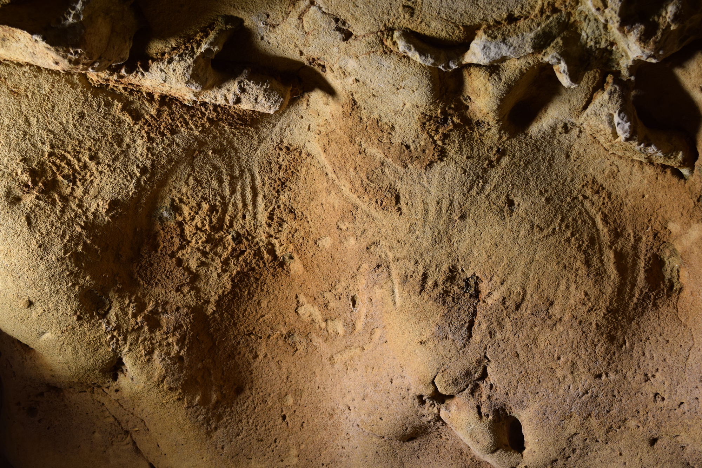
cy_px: 234
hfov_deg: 46.4
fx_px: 819
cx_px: 351
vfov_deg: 31.9
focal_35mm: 42
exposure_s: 1/125
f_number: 5.6
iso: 400
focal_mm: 28
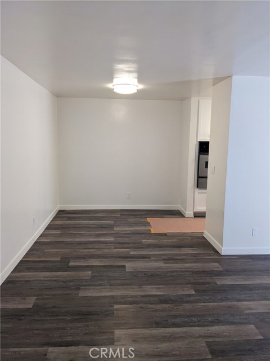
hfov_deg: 51.4
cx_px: 135
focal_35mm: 27
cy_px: 180
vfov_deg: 65.3
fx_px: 281
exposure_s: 1/120
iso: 276
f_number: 1.73
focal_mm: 4.38
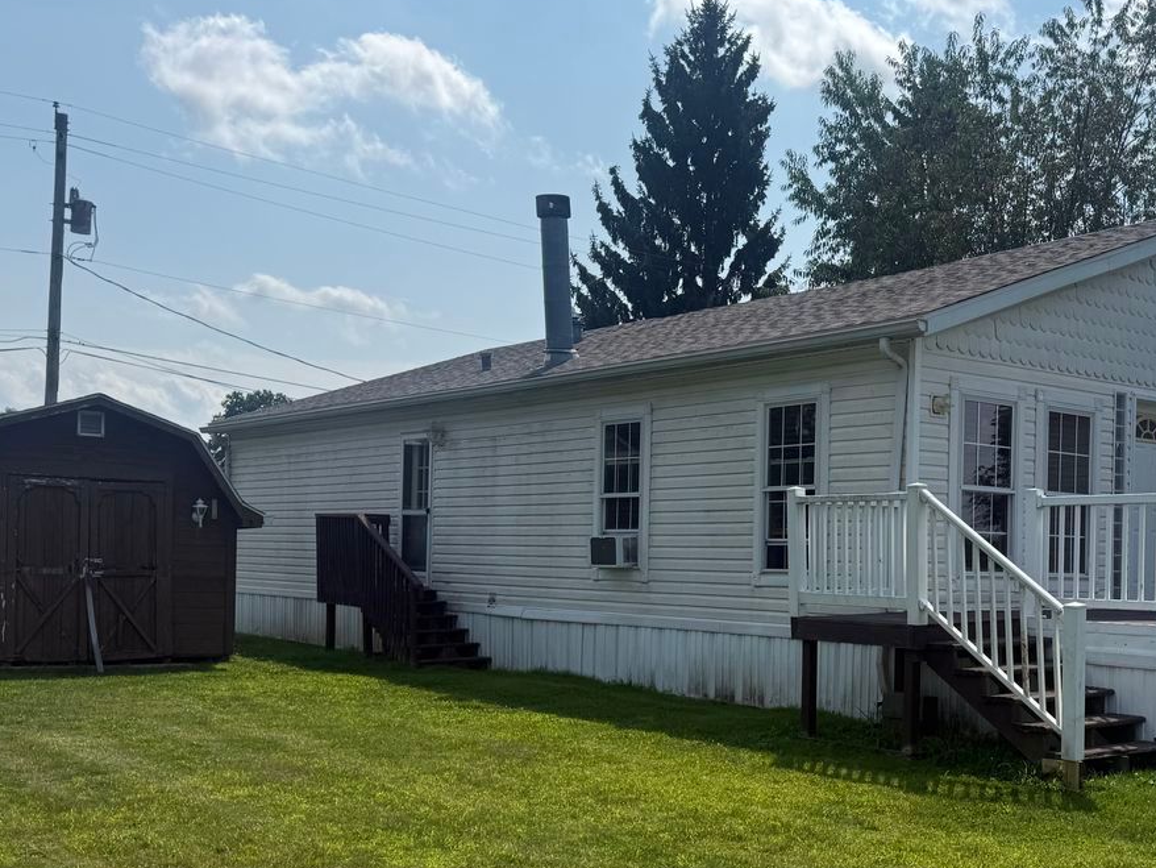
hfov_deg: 45.0
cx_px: 787
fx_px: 1370
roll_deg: -1.1
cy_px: 553
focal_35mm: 41
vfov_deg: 34.9
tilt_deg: +0.7
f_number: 1.78
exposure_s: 1/9091
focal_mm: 6.76
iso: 80
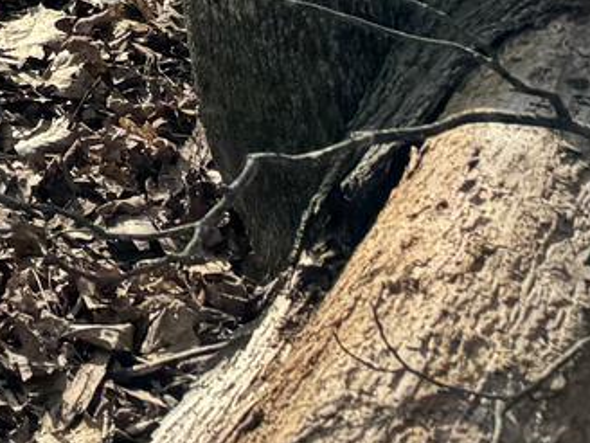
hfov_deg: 11.1
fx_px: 2557
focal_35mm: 150
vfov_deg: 8.3
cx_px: -831
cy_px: -897
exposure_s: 1/1637
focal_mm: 6.76
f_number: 1.78
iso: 80
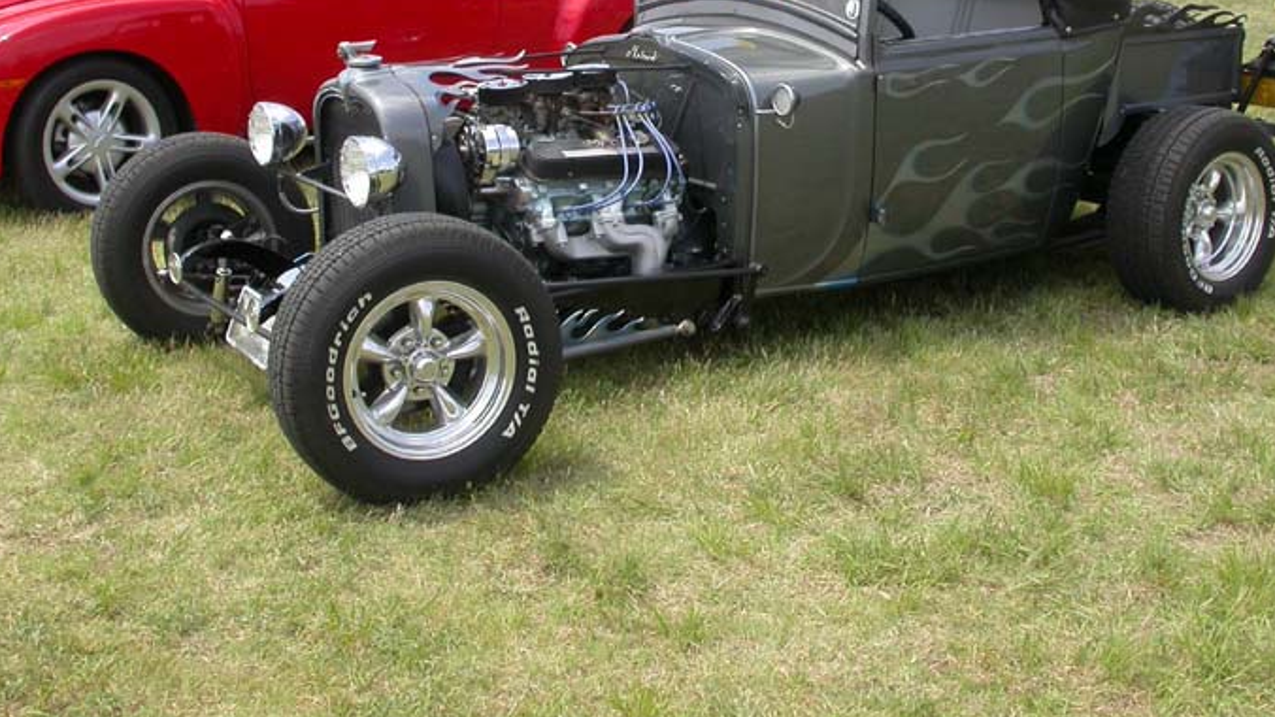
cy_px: 155
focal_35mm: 49
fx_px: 1656
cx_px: 628
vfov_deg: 24.1
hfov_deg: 42.1
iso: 100
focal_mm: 7.85
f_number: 6
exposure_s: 1/237
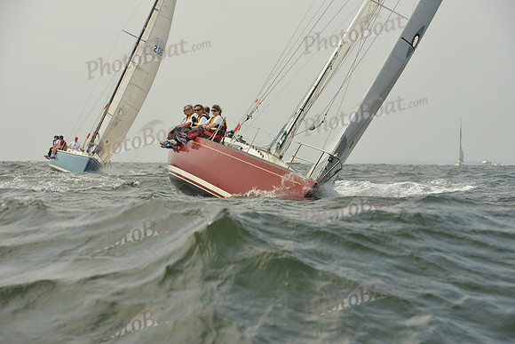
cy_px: 172
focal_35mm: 122
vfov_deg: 11.2
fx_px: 1746
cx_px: 258
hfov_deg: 16.8
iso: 320
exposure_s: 1/1250
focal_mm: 122
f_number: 8
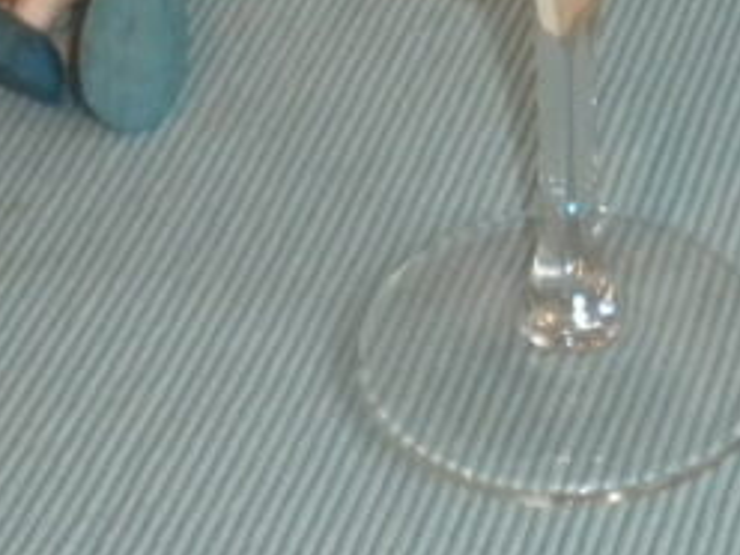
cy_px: -107
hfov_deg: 12.8
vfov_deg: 9.6
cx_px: 716
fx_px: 3271
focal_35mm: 153
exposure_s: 1/30
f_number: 3.5
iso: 400
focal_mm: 6.6
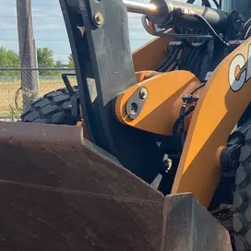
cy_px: 147
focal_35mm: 62
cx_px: 242
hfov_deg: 26.5
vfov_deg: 27.7
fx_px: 509
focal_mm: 4.25
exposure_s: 1/1996
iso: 32
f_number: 1.8
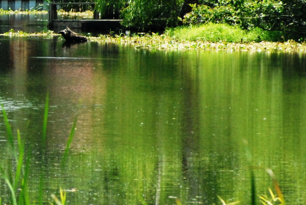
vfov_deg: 1.8
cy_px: 70
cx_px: -108
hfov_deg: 2.7
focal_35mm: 775
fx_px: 6595
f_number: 10
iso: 800
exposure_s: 1/400
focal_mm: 180
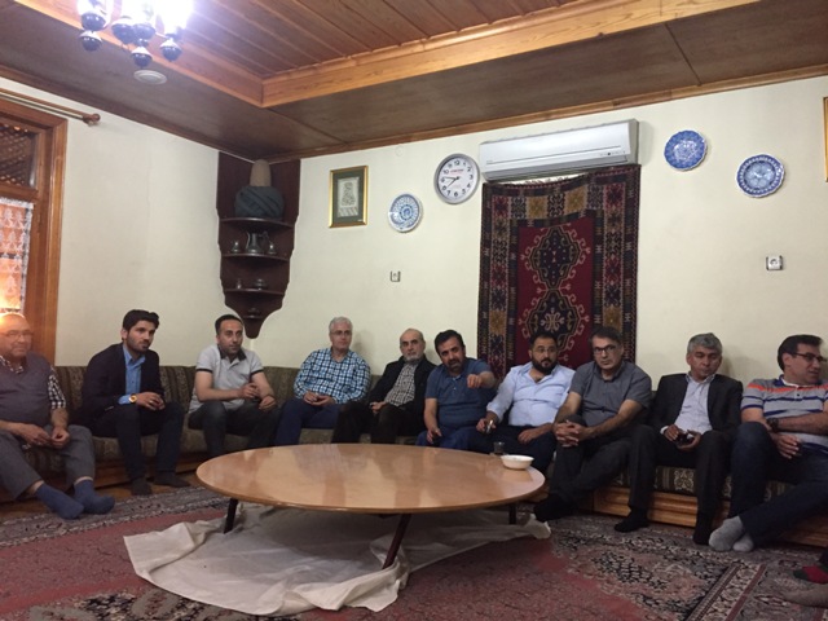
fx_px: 694
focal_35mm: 29
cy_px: 310
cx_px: 414
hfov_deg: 61.7
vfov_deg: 48.2
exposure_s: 1/20
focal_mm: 4.15
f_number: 2.2
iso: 250
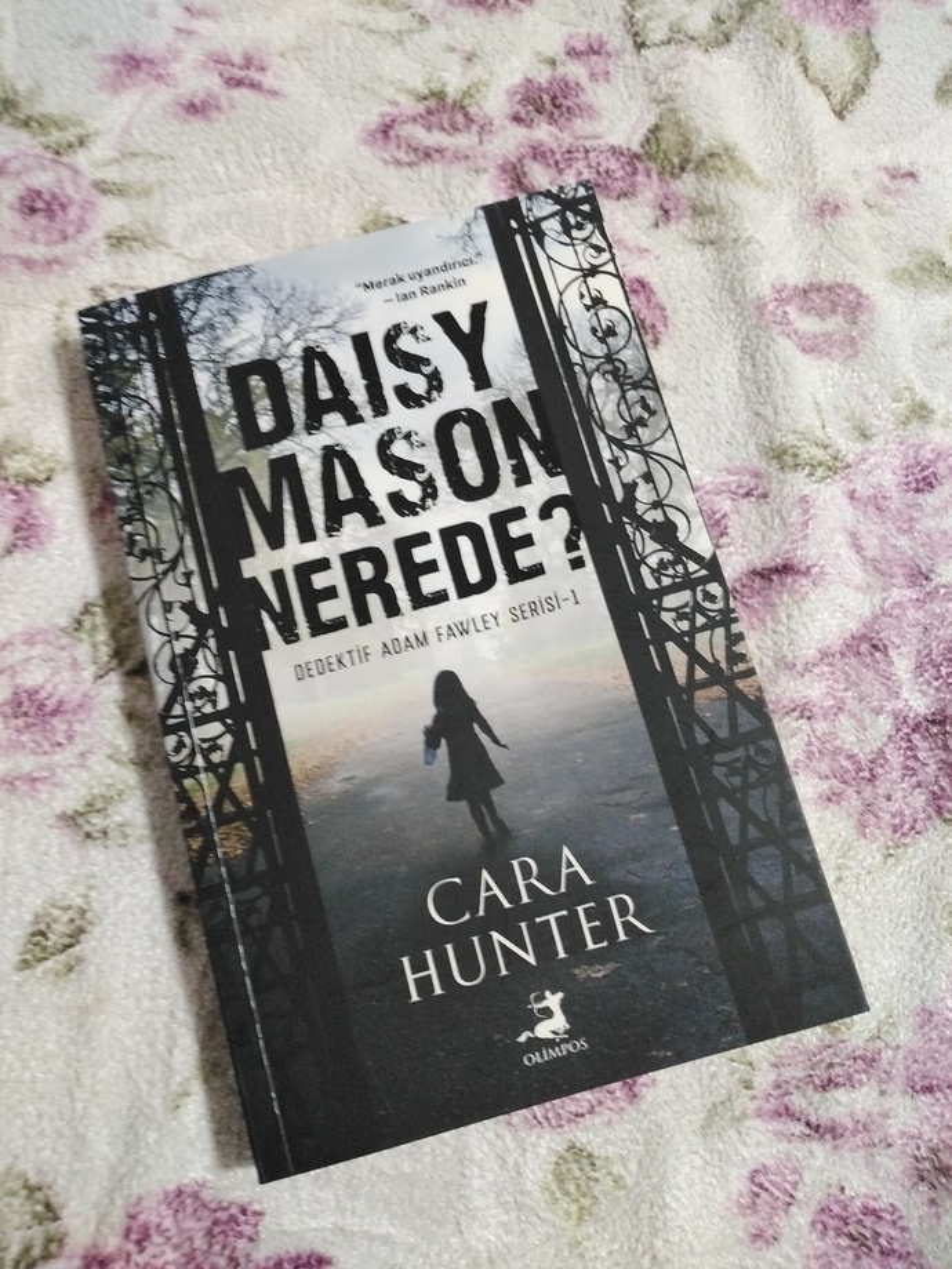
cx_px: 476
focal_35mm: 26
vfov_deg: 67.3
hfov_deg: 53.1
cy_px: 634
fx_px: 953
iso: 528
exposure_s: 1/20
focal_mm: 3.62
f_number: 1.8
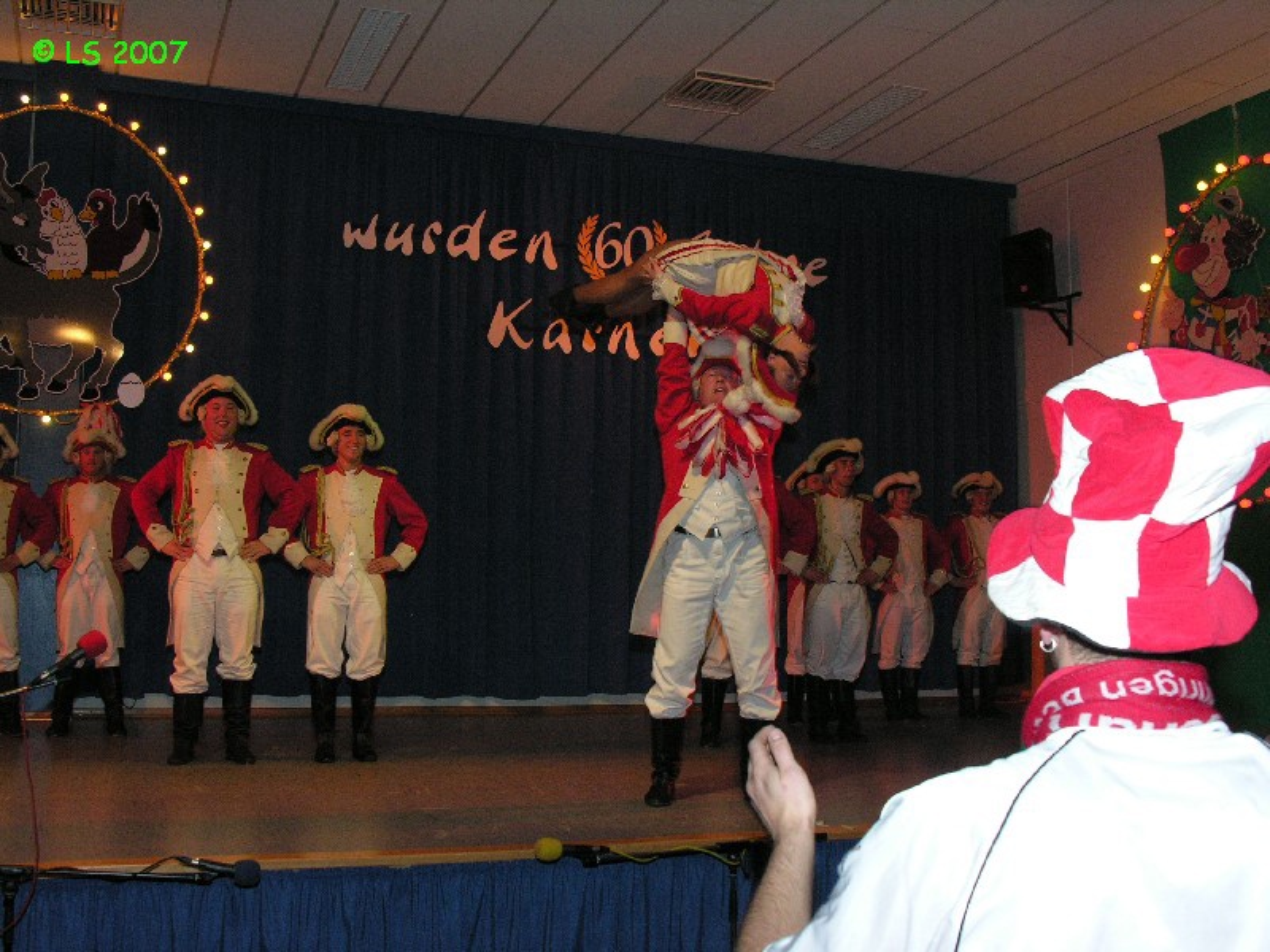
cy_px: 476
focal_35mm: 40
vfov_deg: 36.0
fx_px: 1468
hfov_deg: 46.8
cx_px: 635
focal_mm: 10.2
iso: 200
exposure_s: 1/60.1
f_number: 4.1
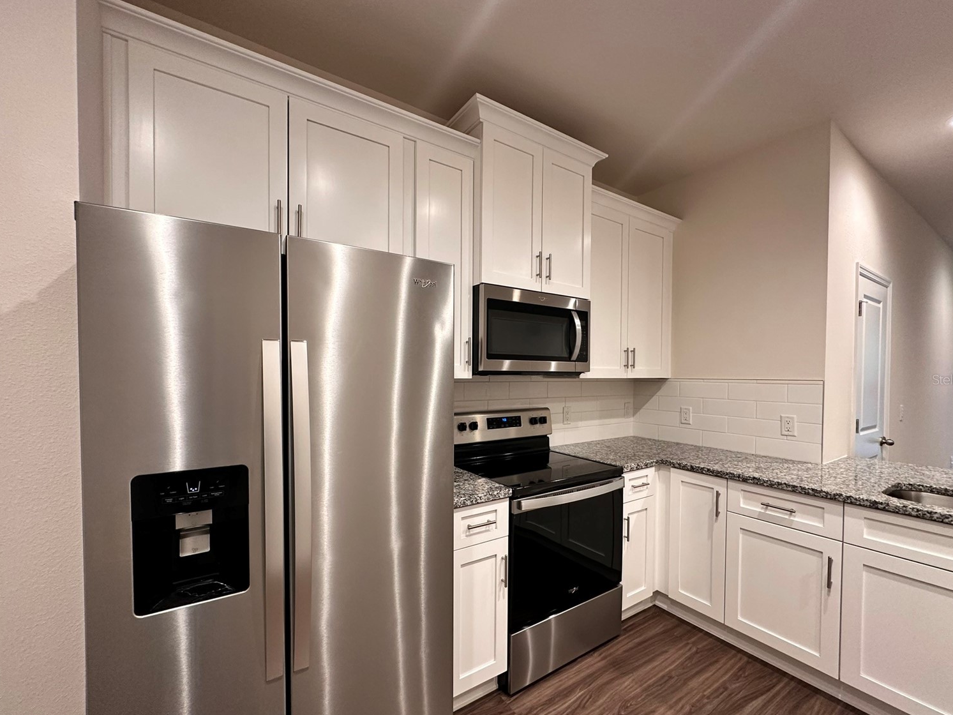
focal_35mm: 15
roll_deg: -0.3
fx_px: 413
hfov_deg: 98.2
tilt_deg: -0.8
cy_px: 379
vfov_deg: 81.7
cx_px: 482
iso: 250
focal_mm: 2.22
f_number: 2.2
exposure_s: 1/60
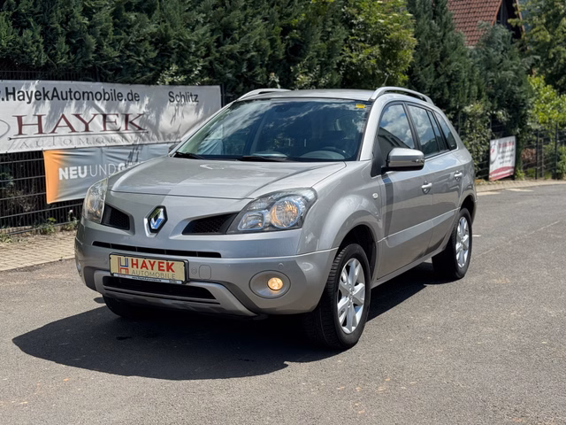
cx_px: 283
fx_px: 785
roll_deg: +1.4
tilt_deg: -8.4
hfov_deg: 39.7
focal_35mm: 48
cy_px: 212
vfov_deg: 30.3
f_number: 1.78
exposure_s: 1/4049
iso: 64
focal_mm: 6.76
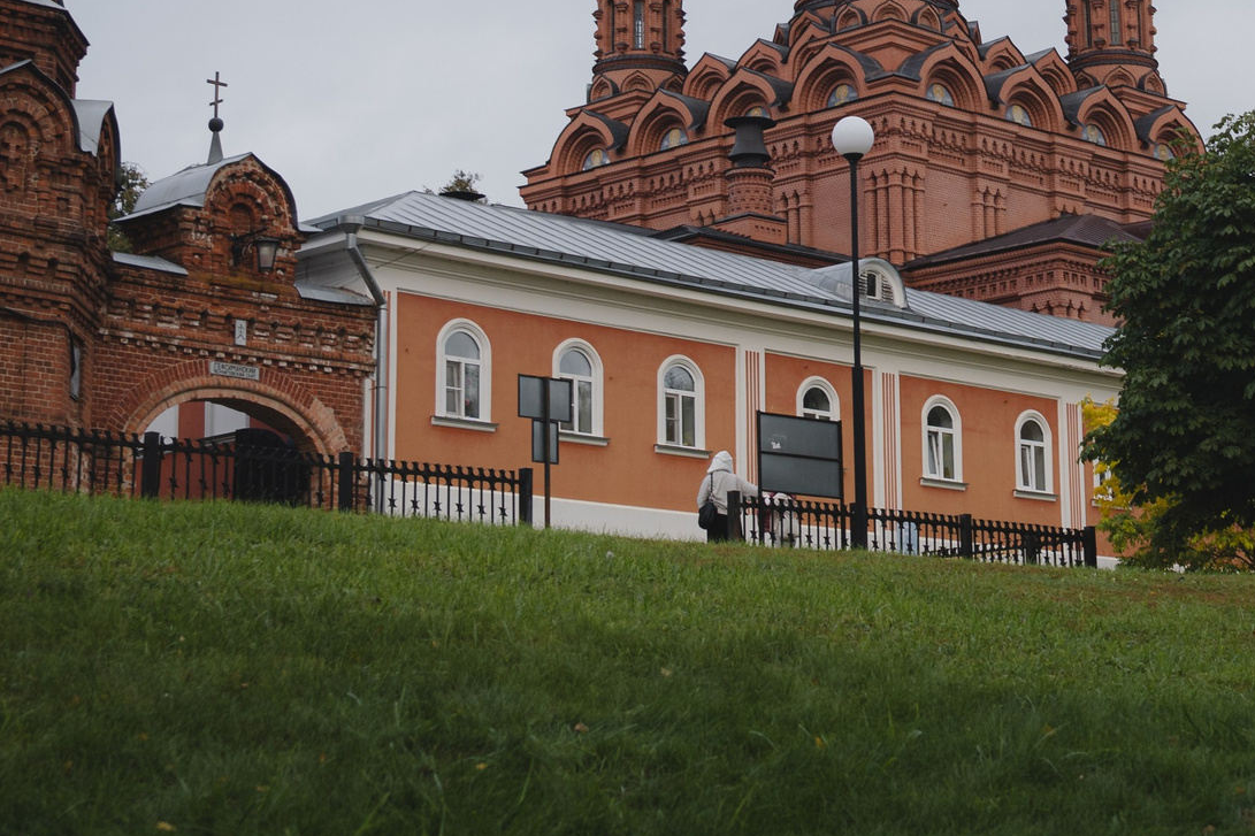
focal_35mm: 84
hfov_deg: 23.7
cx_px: 1084
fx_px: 2928
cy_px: 110
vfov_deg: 16.1
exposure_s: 1/320
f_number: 3.2
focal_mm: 23.6
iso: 125
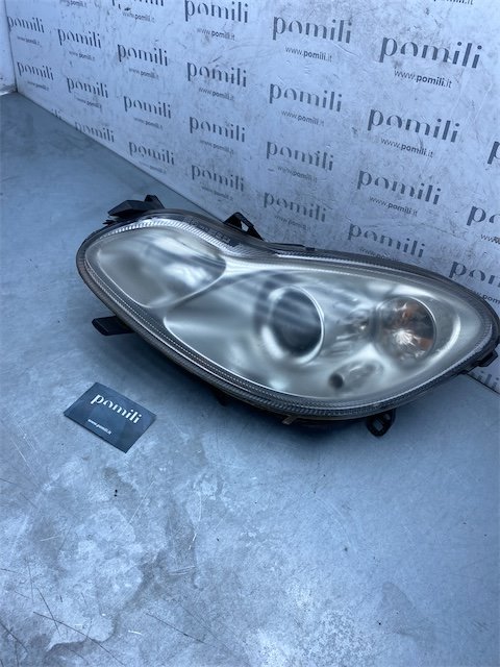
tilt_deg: -46.7
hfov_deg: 53.1
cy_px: 334
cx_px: 250
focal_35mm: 26
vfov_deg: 67.3
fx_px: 501
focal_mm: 4.25
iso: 32
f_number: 1.8
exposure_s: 1/949
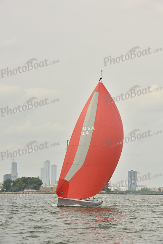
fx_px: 814
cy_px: 122
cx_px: 82
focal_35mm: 120
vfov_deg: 17.1
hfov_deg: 11.4
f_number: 10
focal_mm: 120
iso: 250
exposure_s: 1/640
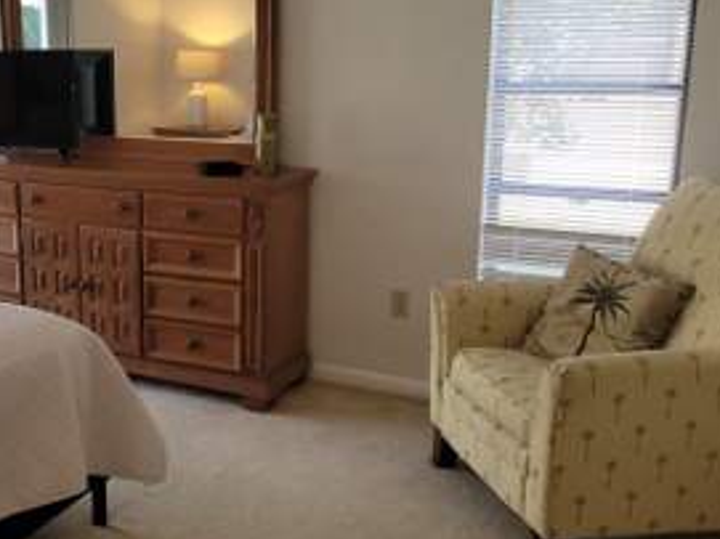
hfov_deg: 40.2
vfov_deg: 31.5
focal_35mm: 46
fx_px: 956
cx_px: 186
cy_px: 260
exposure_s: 1/60
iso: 64
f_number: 1.8
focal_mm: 5.4
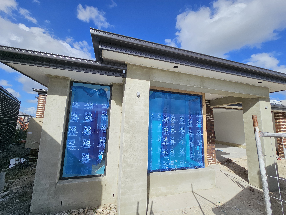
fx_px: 107
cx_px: 143
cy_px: 108
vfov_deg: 89.9
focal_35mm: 13
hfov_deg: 106.2
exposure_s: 1/3372
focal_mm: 2.2
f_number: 2.2
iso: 50
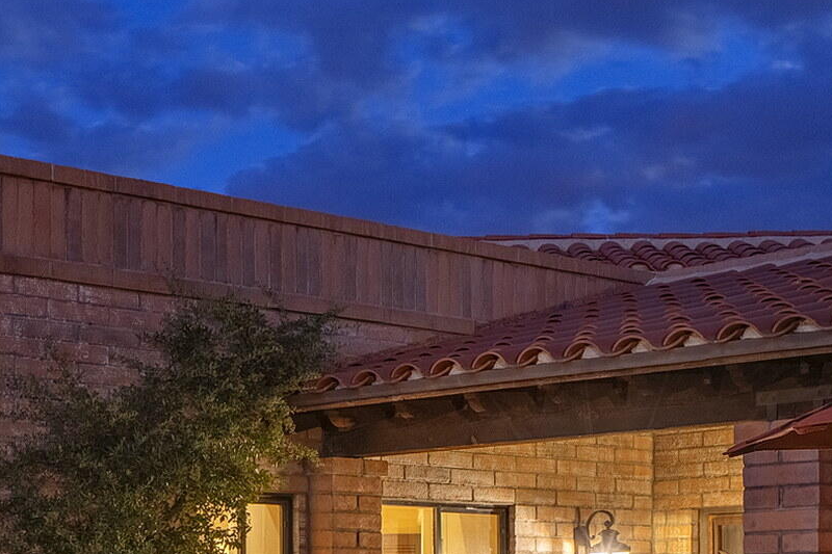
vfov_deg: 17.2
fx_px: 1779
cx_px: 222
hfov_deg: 26.0
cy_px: 598
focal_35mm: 77
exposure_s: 1/3
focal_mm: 22
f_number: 5
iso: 400
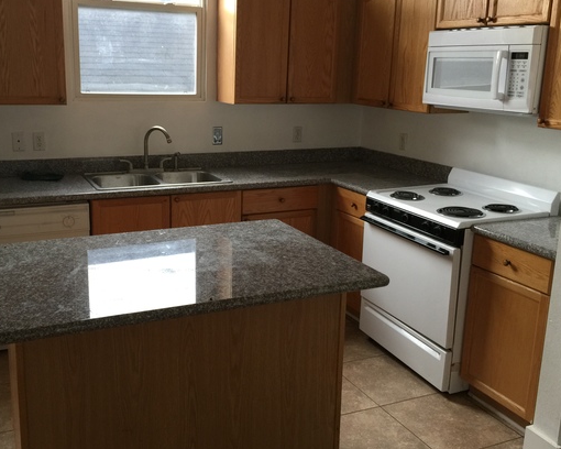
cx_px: 246
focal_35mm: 37
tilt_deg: -14.4
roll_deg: -1.1
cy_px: 209
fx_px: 614
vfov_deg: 40.1
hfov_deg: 49.0
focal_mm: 4.15
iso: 40
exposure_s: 1/30
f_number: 2.2
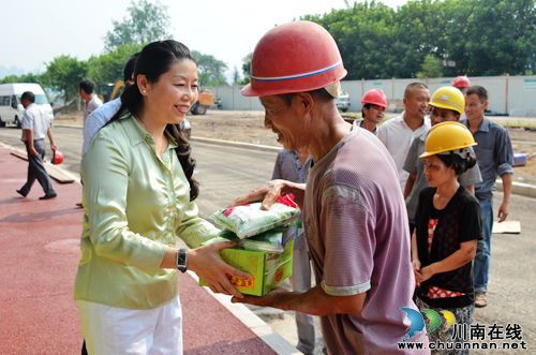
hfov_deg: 46.5
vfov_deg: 31.7
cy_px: 178
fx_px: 624
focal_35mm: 42
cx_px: 268
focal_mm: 28
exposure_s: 1/250
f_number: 8
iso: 125
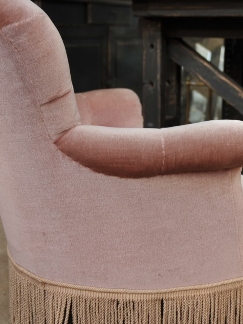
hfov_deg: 23.5
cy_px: 153
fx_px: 580
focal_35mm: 62
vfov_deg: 31.2
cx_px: 163
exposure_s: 1/50
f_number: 2.8
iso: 200
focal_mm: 29
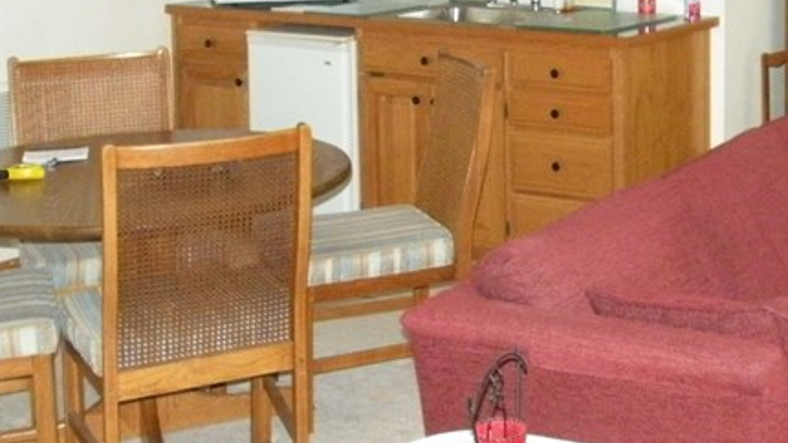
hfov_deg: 28.7
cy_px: -24
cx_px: 748
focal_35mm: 70
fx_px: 1463
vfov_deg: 16.8
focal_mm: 4.7
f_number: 3.5
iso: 444
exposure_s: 1/60
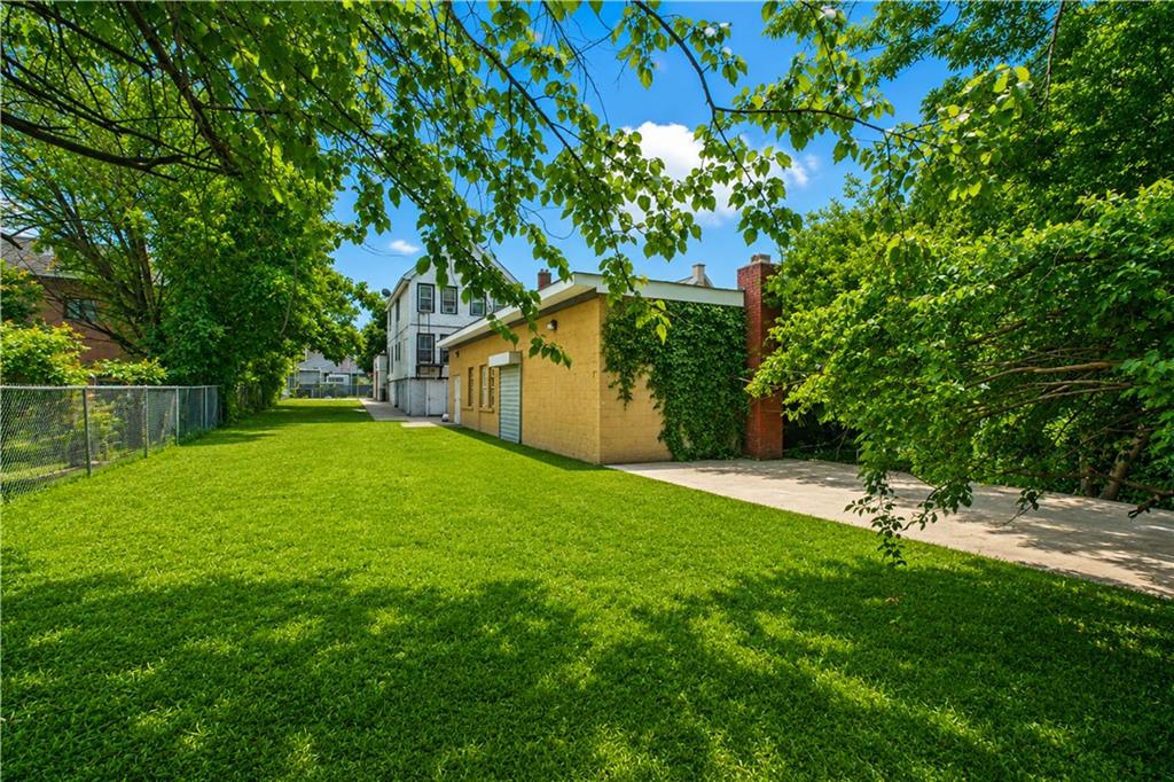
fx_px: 489
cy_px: 391
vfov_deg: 77.3
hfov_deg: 100.4
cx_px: 587
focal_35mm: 15
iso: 125
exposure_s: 1/100
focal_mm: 10
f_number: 7.1
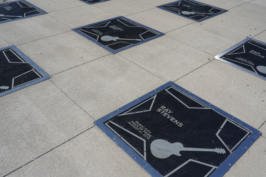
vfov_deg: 38.9
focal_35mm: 34
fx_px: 251
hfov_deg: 55.8
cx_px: 133
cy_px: 88
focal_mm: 34
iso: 400
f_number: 16
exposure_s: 1/100
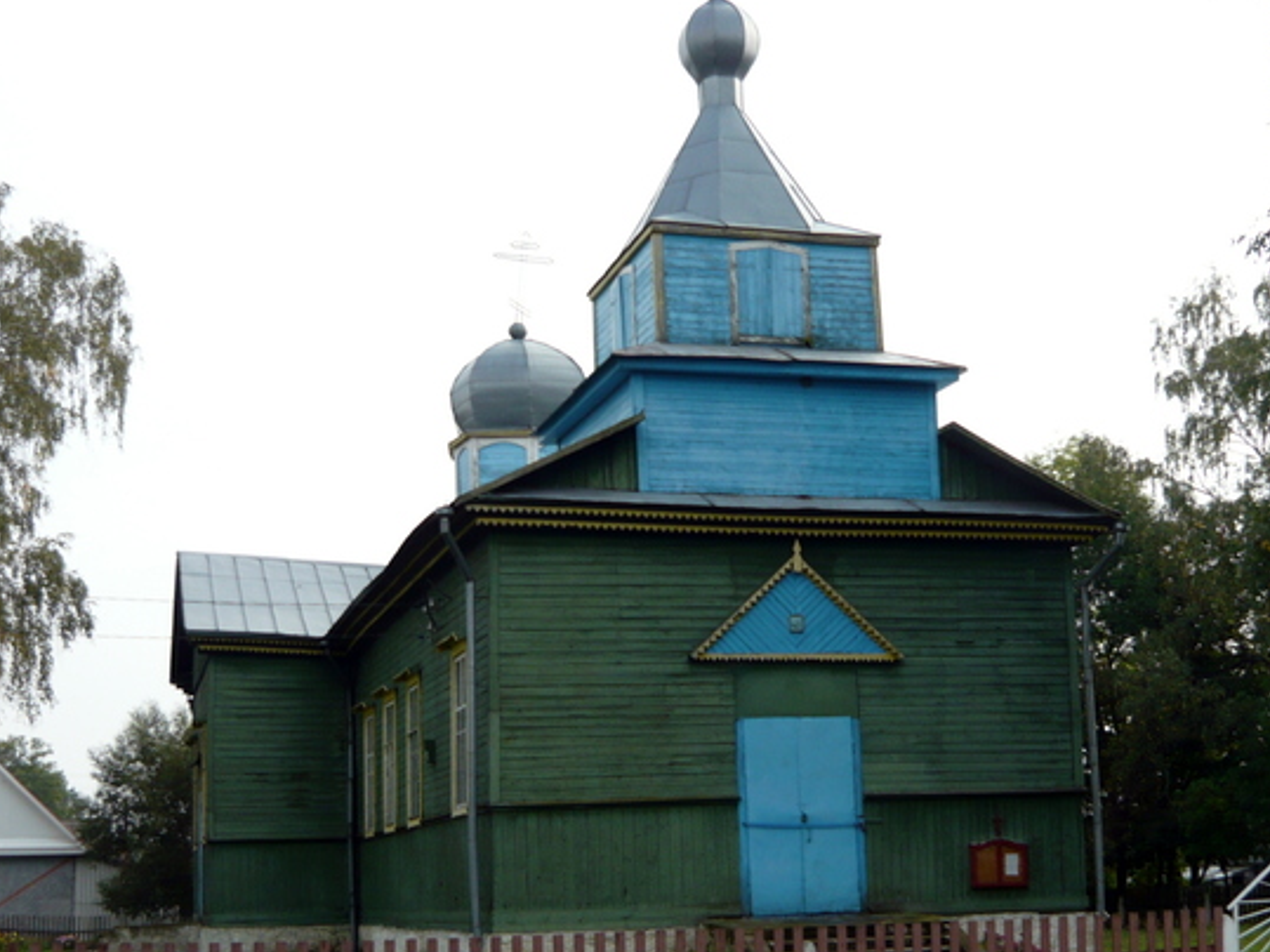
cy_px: 564
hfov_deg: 36.8
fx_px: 1907
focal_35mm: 52
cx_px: 719
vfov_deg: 28.0
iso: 100
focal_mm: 5.5
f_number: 2.8
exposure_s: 1/640
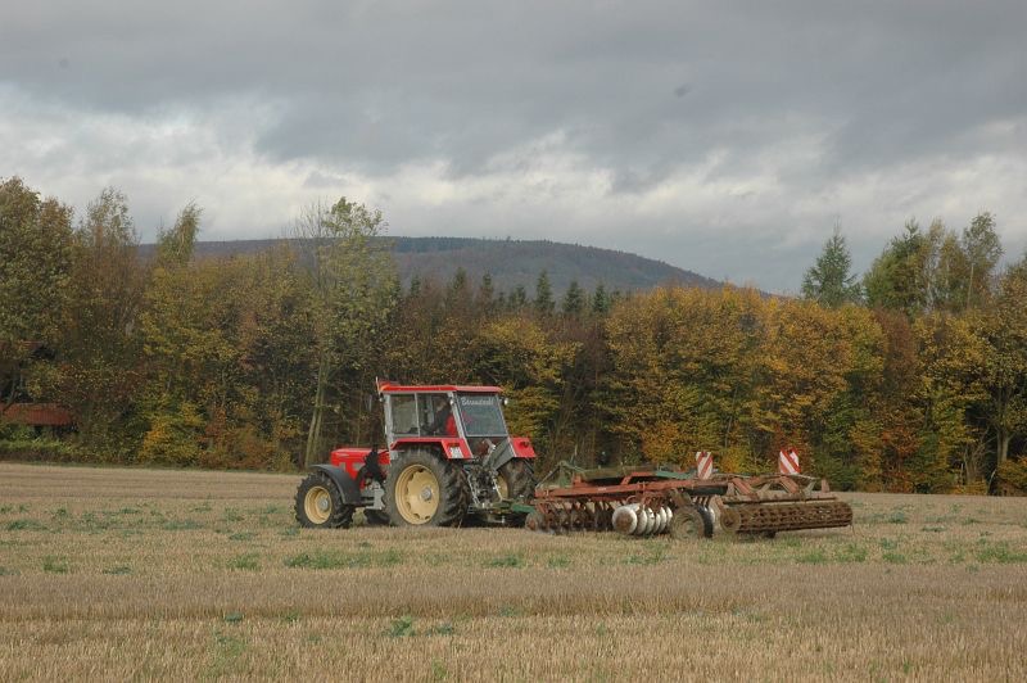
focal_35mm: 78
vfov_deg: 17.5
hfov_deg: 26.0
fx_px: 2223
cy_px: 342
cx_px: 514
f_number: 9
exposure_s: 1/320
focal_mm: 52
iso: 400
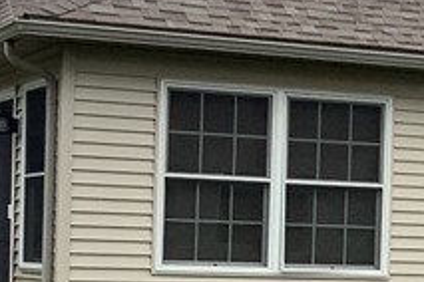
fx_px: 1825
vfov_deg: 8.8
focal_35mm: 155
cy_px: 260
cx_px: 695
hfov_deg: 12.4
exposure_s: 1/876
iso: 25
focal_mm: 3.3
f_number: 2.4
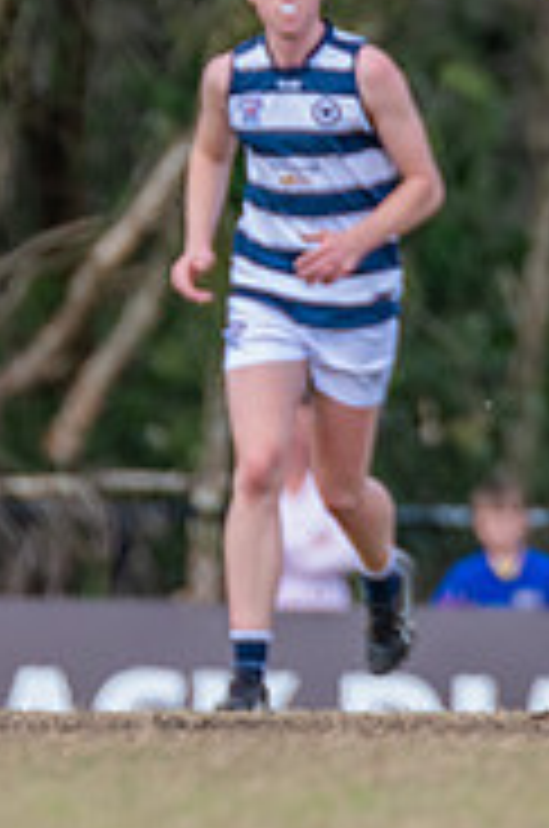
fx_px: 36621
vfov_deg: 1.3
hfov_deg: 0.9
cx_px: 542
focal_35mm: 1595
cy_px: -93
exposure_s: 1/2000
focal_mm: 420
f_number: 5
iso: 800
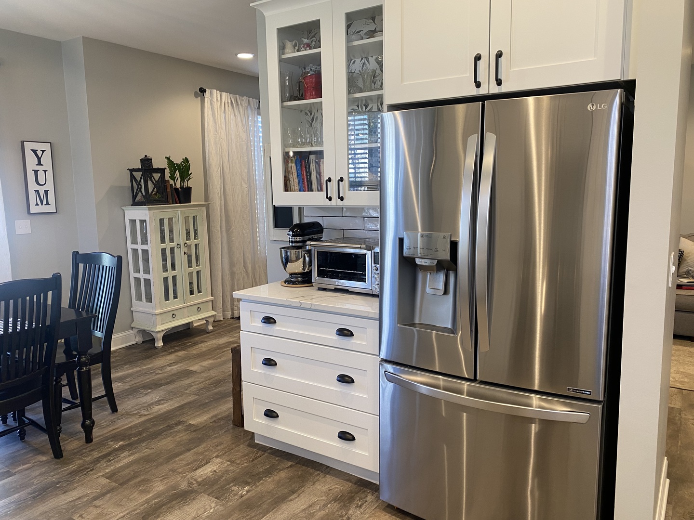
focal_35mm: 26
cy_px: 260
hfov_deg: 67.3
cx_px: 347
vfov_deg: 53.1
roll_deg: +0.7
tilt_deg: -6.7
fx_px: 521
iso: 80
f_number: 1.8
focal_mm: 4.25
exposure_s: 1/60
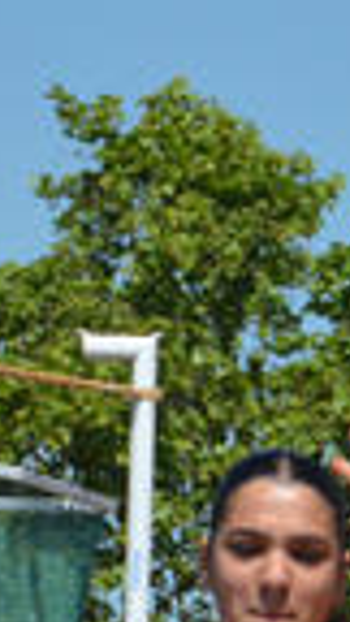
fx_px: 13958
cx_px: 320
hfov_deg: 1.4
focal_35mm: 846
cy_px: 1218
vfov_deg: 2.5
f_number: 8
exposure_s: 1/2000
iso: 360
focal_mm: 86
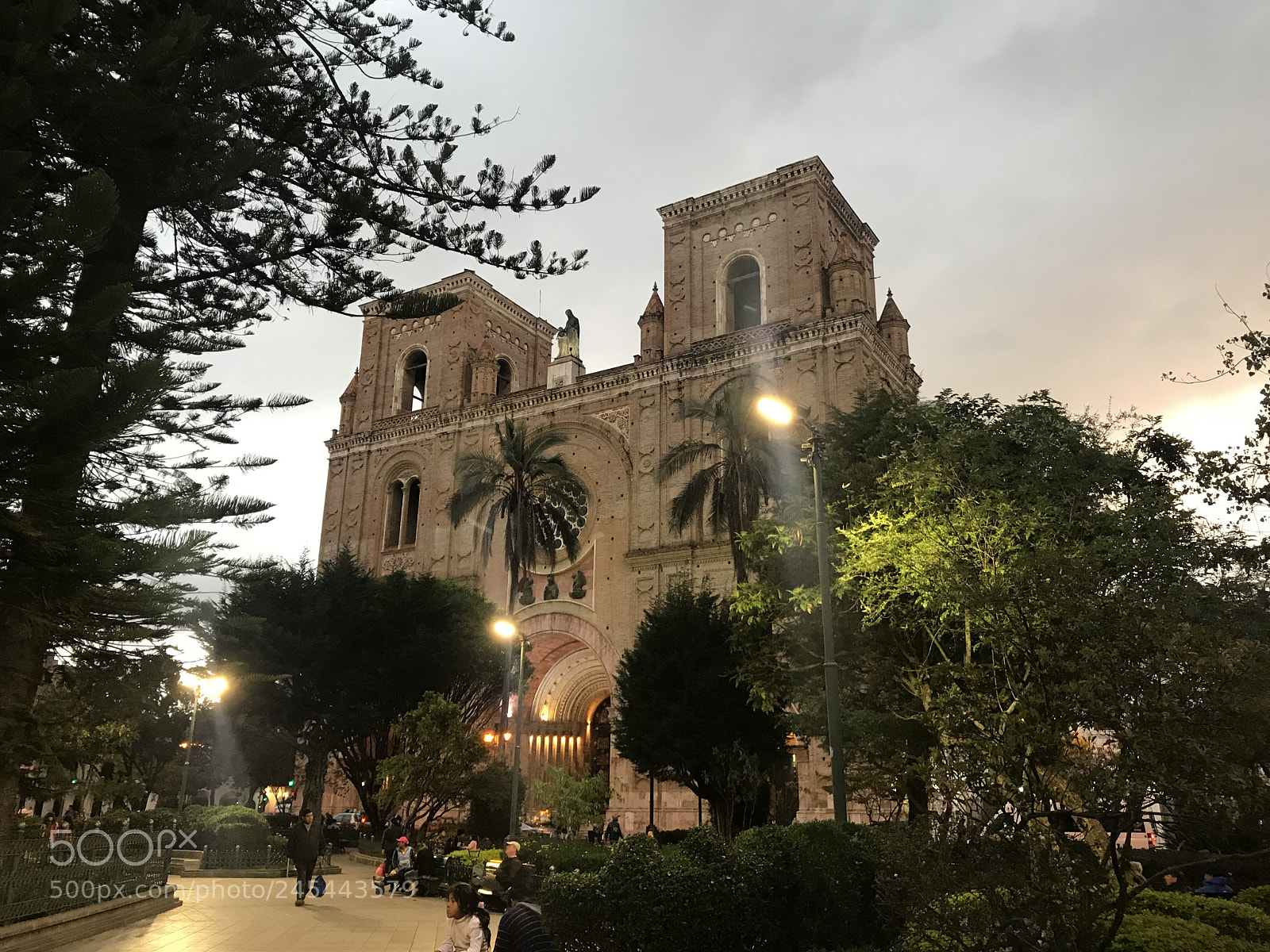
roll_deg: -0.1
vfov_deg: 49.7
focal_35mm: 28
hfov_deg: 63.4
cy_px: 476
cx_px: 635
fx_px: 1027
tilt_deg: +19.9
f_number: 1.8
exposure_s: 1/17
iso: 50
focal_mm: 3.99
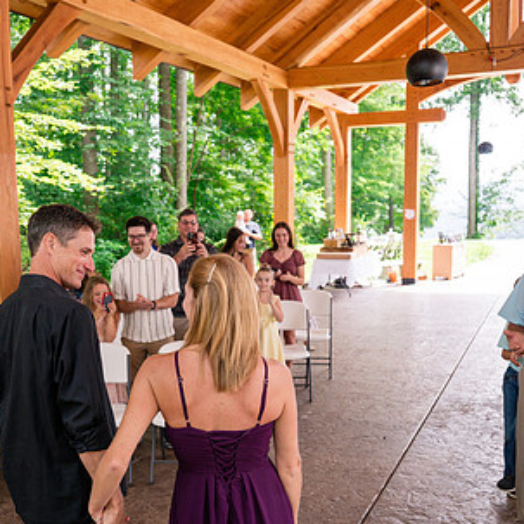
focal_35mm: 39
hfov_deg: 42.6
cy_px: 323
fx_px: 668
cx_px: 206
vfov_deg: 42.6
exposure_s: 1/500
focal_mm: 24
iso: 400
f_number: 2.8
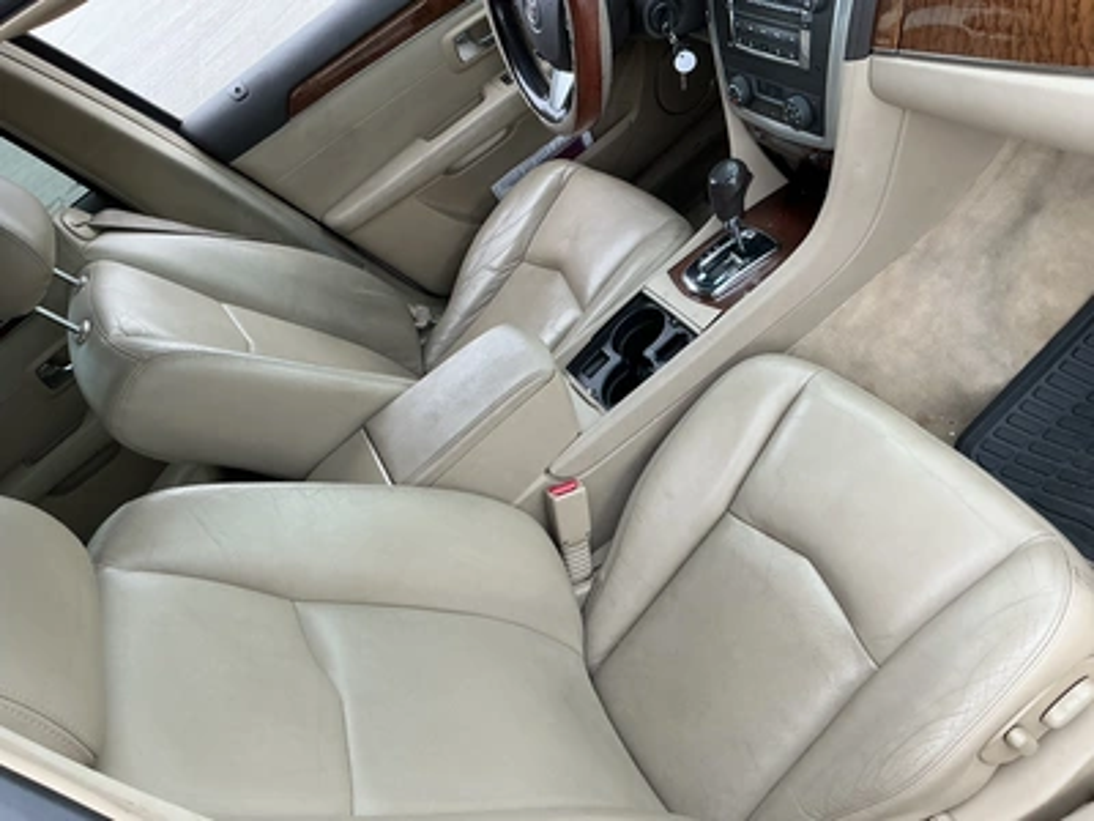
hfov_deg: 63.4
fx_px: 885
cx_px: 547
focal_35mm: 28
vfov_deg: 49.7
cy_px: 410
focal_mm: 3
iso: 25
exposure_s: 1/122
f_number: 1.8
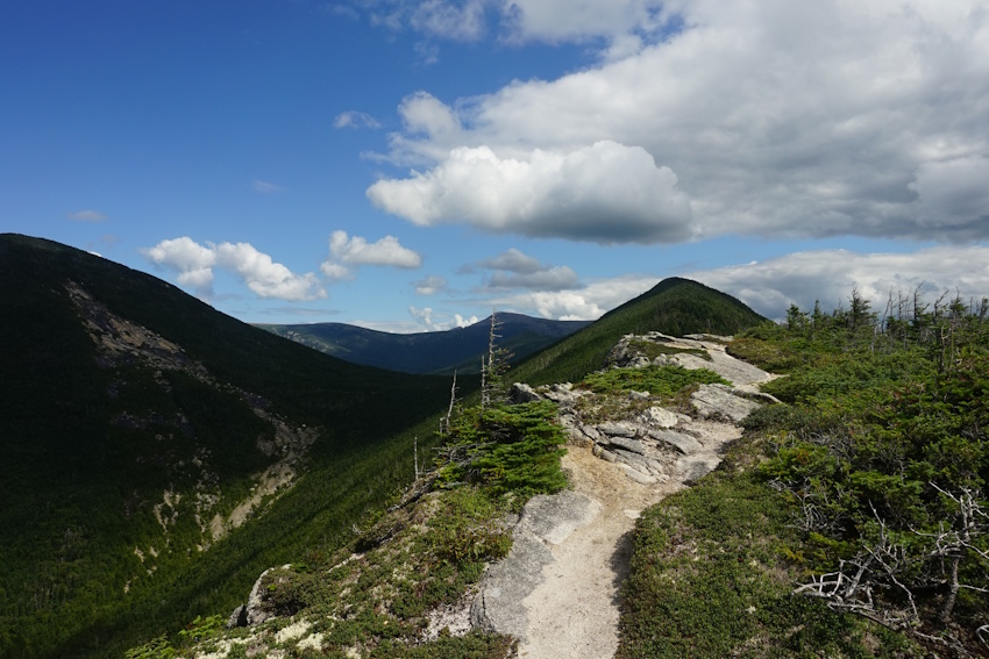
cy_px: 330
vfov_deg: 53.2
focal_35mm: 24
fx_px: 659
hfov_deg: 73.7
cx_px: 494
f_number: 11
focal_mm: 16
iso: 100
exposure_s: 1/200
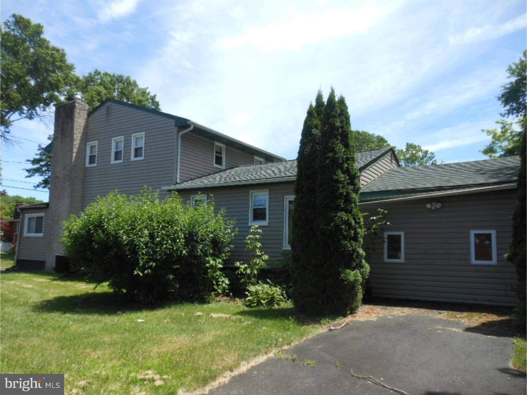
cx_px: 264
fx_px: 381
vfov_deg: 54.9
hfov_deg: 69.4
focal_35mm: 25
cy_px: 198
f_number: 3.2
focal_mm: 4.5
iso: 80
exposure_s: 1/640
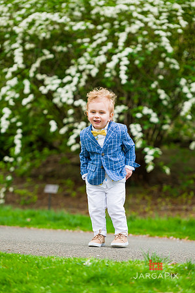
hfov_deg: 8.6
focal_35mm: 160
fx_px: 1303
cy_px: 146
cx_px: 98
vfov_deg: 12.9
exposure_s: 1/320
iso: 200
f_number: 3.5
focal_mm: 160
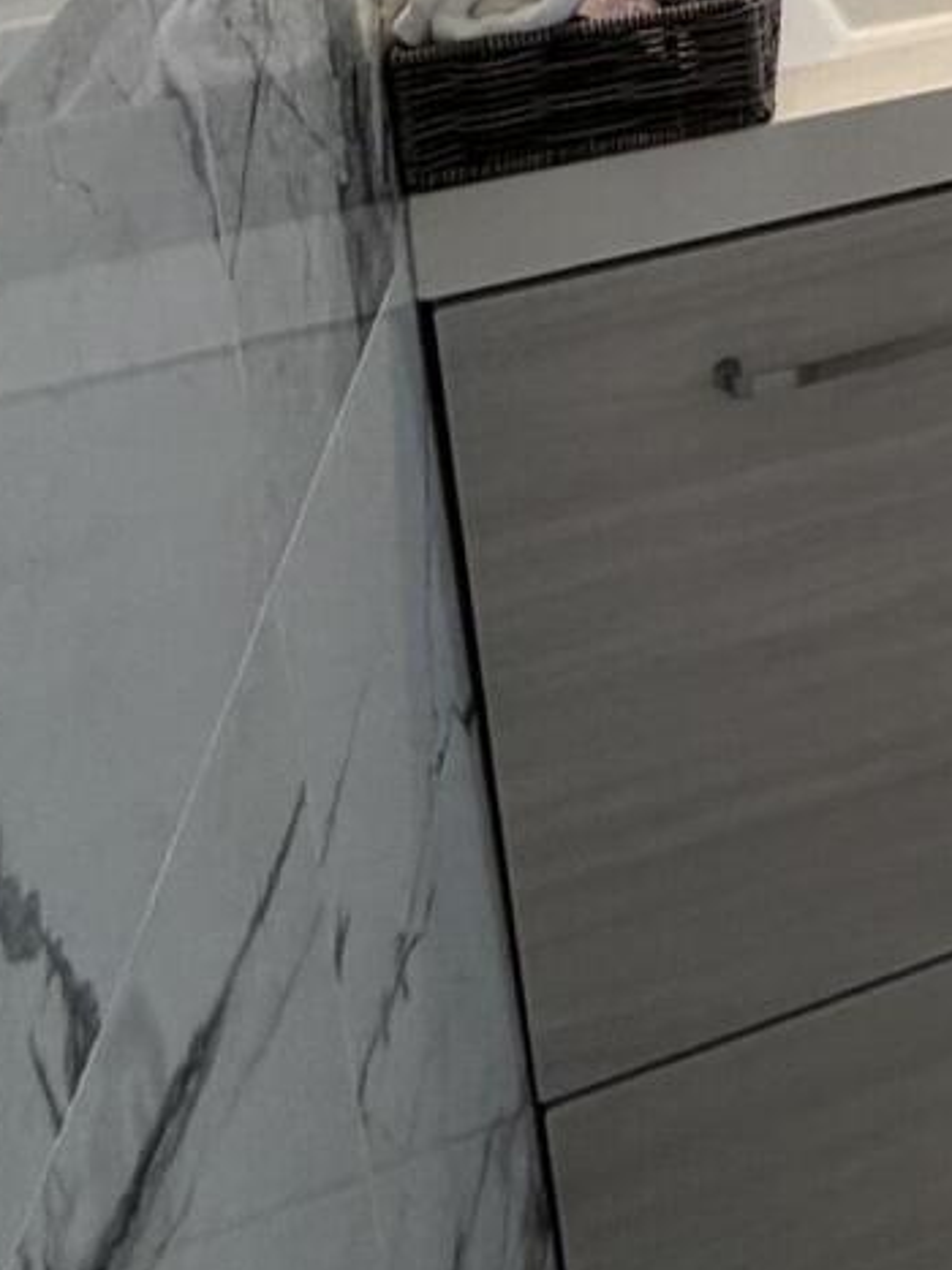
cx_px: 1999
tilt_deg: -9.0
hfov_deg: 16.8
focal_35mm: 60
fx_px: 2201
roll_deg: +0.9
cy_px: -612
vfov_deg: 25.0
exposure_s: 1/120
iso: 200
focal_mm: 2.22
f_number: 2.2
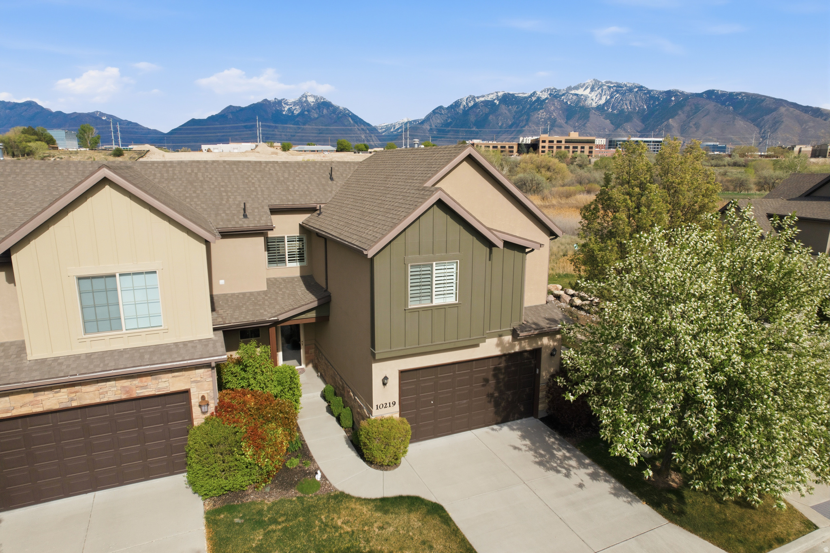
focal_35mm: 22
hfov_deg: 78.6
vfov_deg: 57.2
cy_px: 276
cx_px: 415
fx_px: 507
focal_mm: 8.4
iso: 100
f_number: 2.8
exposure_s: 1/400
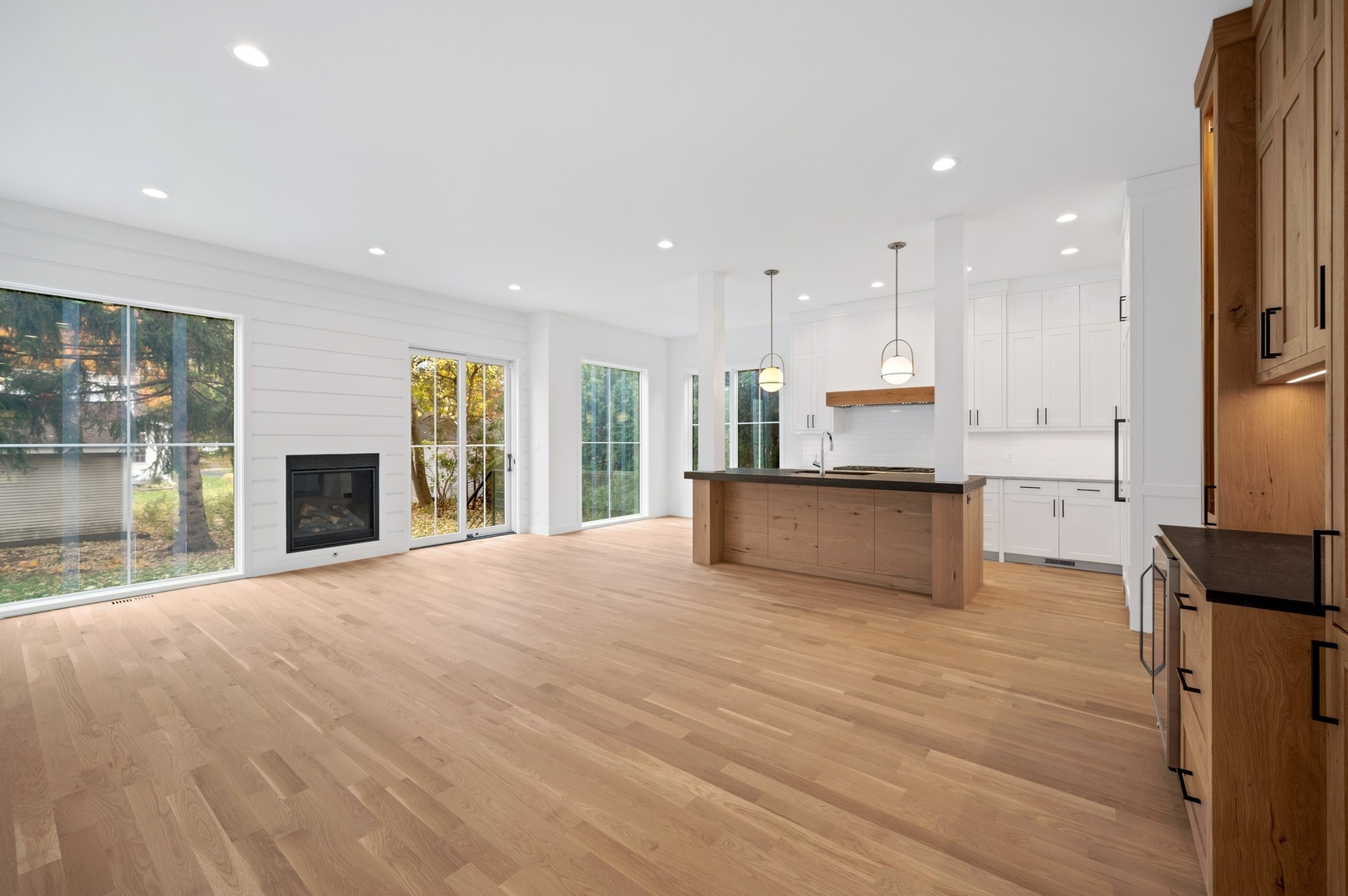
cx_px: 674
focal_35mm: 14
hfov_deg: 104.3
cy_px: 448
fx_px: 524
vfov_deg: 81.1
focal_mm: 14
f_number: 8
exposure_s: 1.5
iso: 200
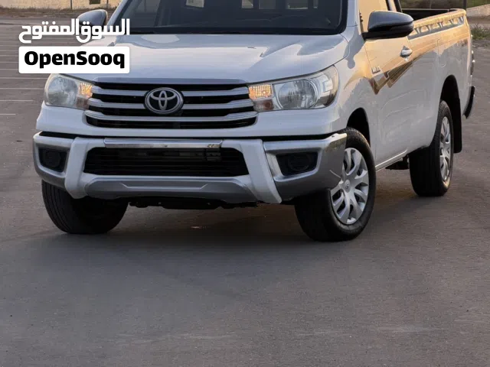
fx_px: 1444
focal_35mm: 102
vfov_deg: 14.5
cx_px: 245
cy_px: 184
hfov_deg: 19.3
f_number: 2.8
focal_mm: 16.89
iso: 50
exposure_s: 1/291
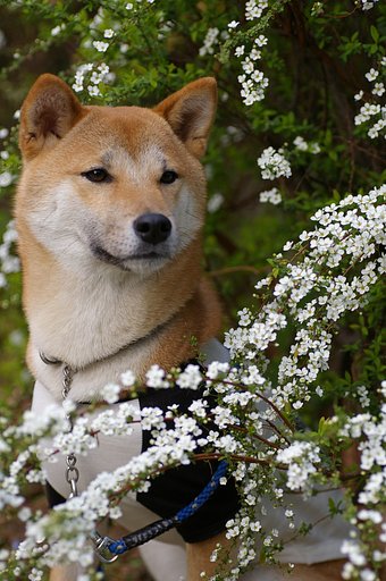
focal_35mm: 135
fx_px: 2177
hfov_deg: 10.1
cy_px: 290
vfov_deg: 15.2
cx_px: 193
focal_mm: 90
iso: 200
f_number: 2.8
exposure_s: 1/500
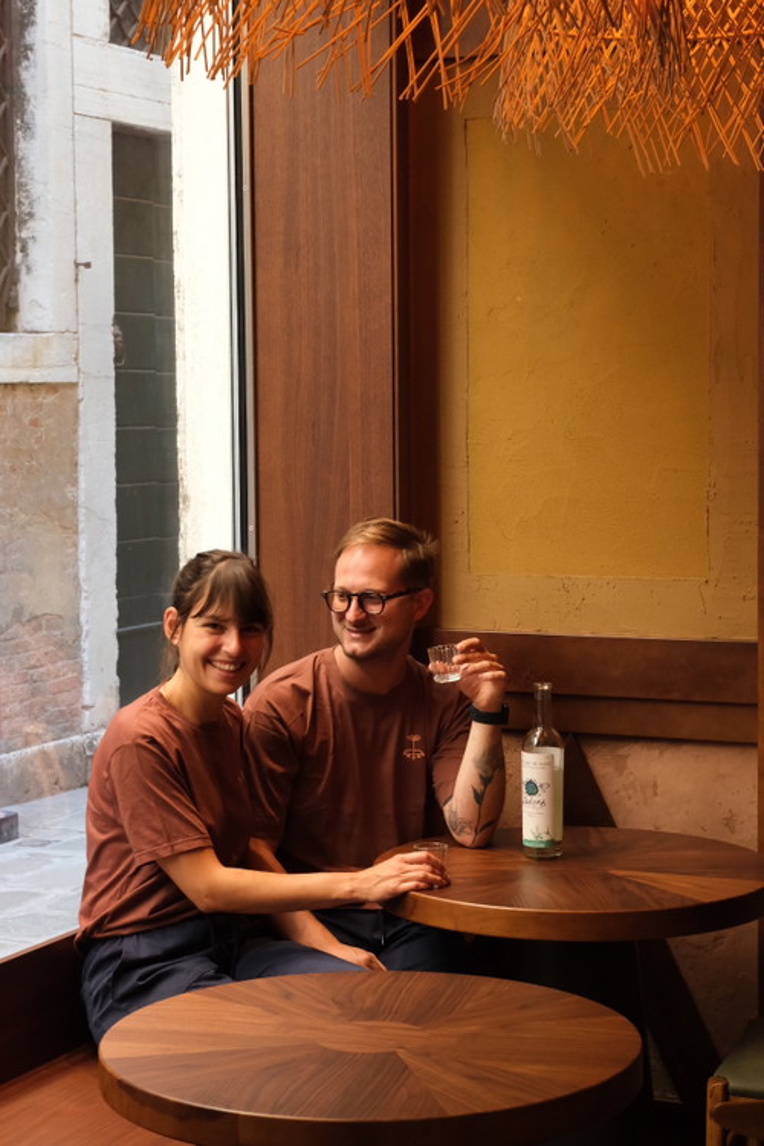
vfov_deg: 27.0
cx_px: 382
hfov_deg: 18.2
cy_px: 573
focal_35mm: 75
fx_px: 2387
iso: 3200
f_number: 10
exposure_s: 1/45
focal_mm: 50
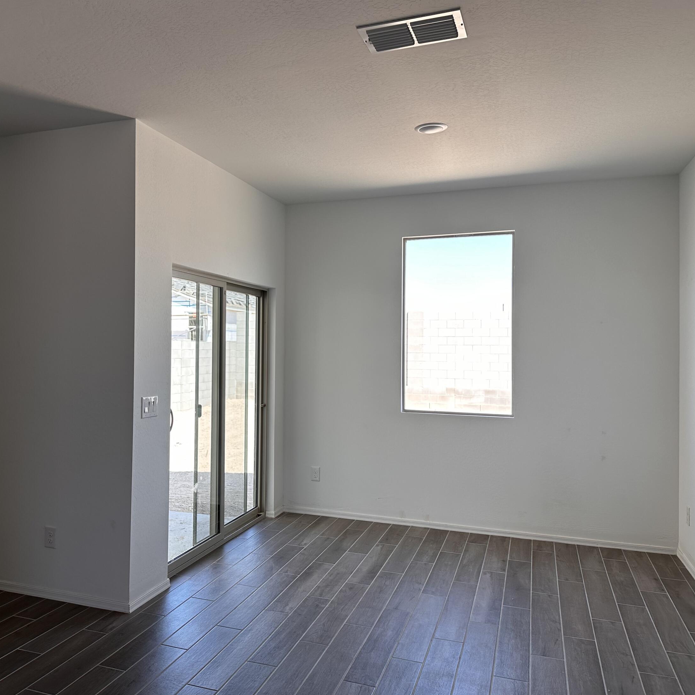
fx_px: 659
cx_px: 271
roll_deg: -0.5
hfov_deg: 55.1
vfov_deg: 55.6
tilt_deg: +0.3
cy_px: 345
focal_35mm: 29
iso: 80
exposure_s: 1/260
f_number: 1.78
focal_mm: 6.86
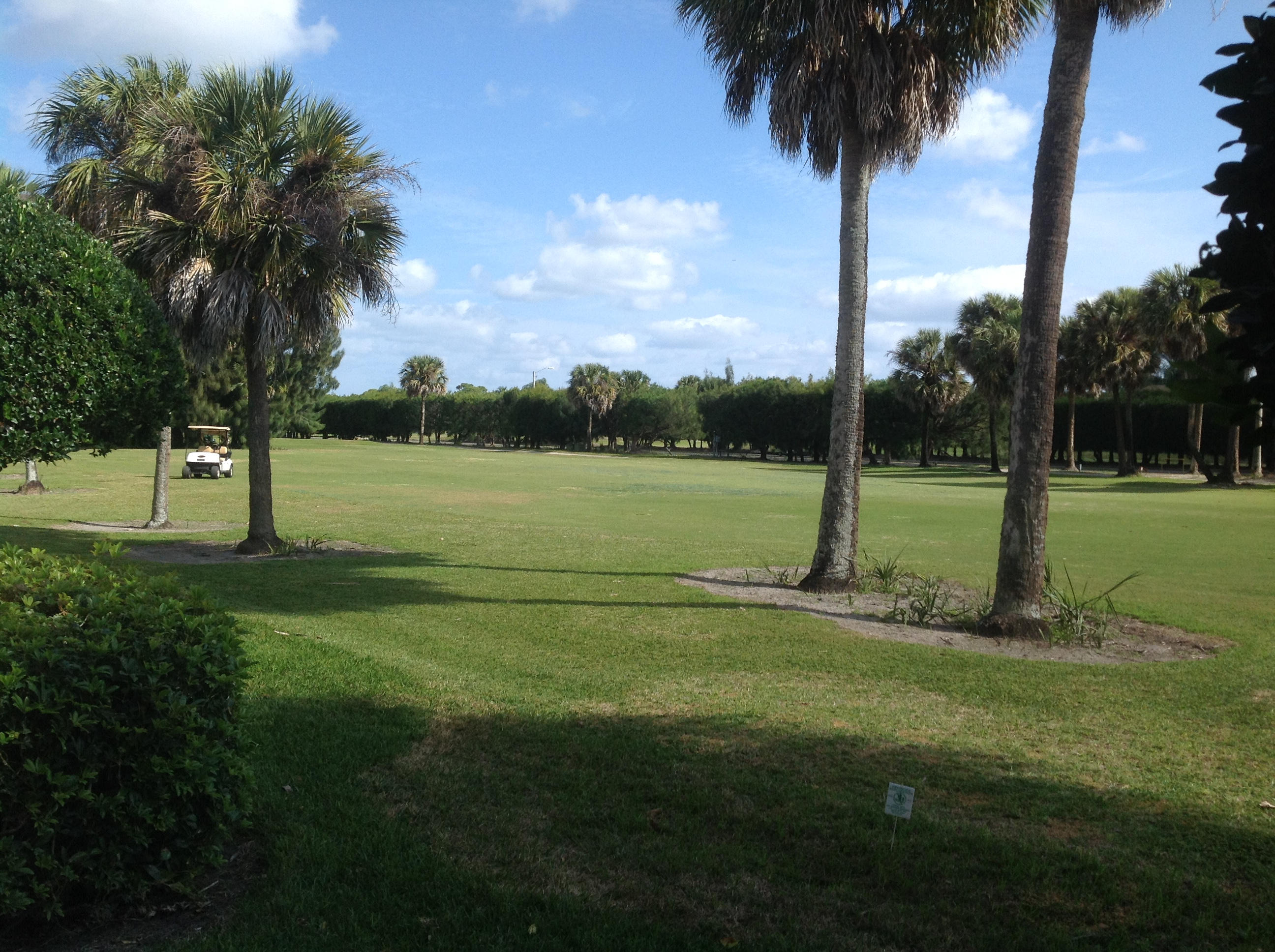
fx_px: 1287
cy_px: 476
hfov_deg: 52.7
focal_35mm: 35
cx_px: 638
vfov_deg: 40.6
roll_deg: -3.0
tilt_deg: +1.3
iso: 50
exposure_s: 1/1779
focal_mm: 4.28
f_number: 2.4
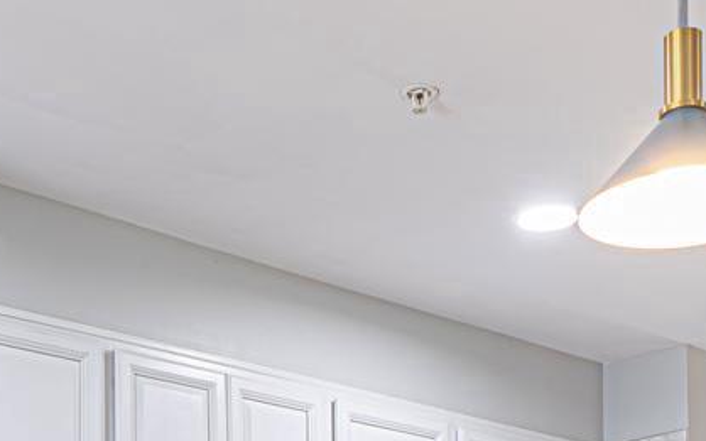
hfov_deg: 31.5
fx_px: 1250
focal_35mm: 65
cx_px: 380
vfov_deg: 16.6
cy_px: 801
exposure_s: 1/5
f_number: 7.1
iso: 125
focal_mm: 13
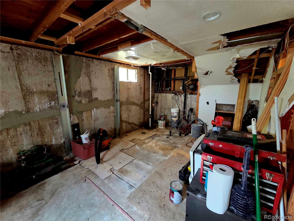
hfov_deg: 106.2
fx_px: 110
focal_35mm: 13
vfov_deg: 89.9
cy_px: 110
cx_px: 147
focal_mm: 2.2
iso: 1000
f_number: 2.2
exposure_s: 1/60.2
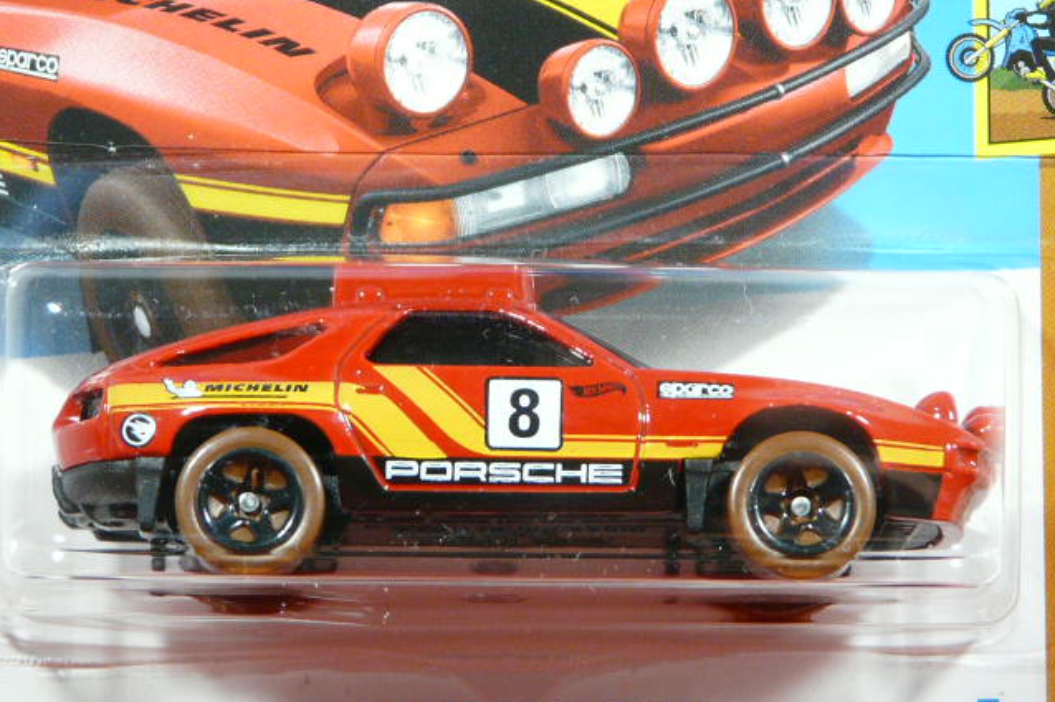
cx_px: 528
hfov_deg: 12.2
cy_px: 340
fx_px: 4922
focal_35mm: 168
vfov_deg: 8.2
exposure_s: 1/25
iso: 200
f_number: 3.6
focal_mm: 16.6
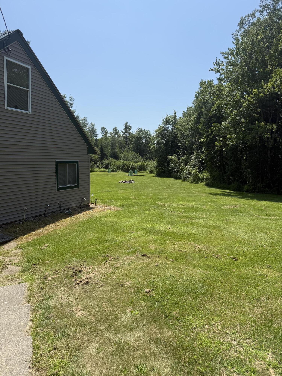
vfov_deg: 71.6
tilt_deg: -7.2
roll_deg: -1.0
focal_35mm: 24
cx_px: 141
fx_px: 261
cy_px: 188
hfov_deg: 56.8
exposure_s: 1/5319
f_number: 1.78
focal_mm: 6.76
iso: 80
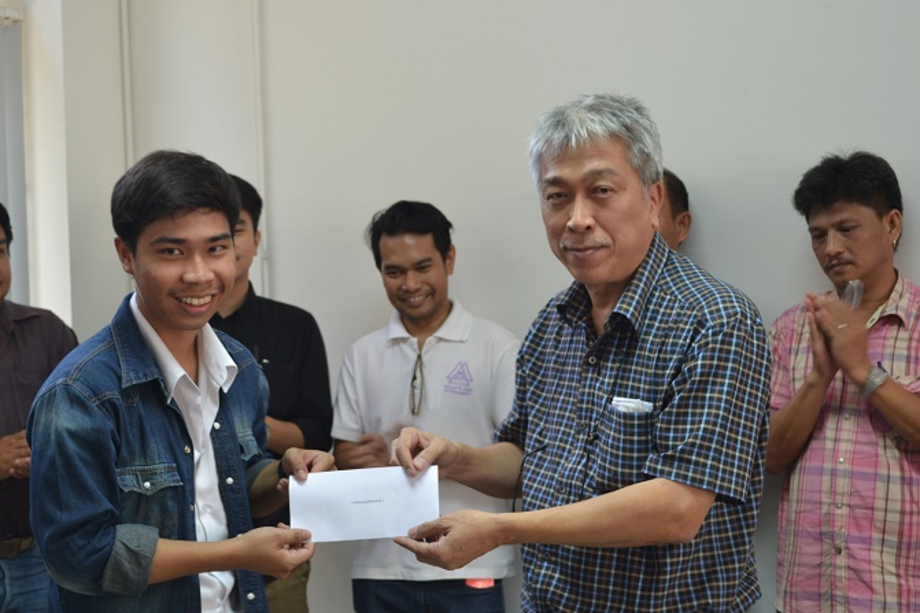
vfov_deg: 21.7
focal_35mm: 63
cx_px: 391
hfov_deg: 32.0
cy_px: 339
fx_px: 1599
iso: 400
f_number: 5
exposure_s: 1/20
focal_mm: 35
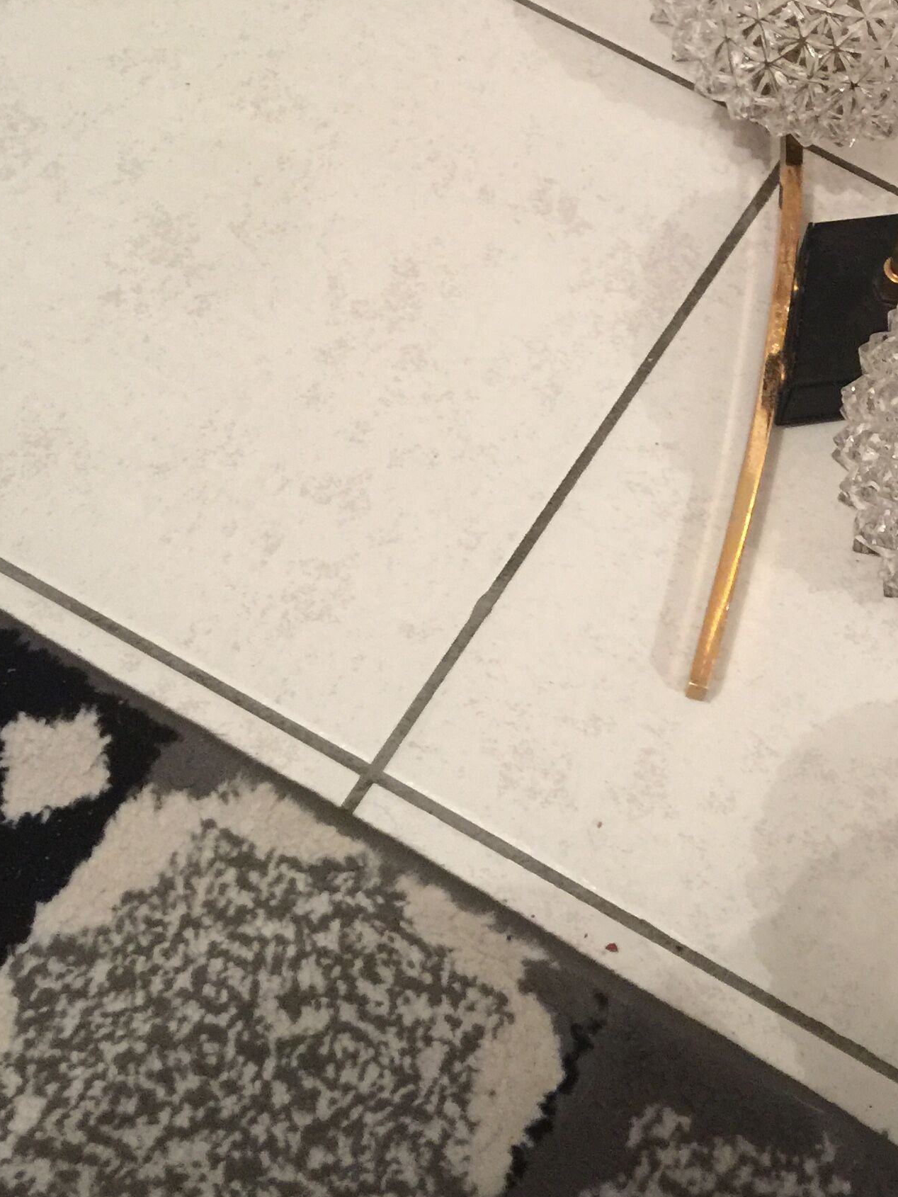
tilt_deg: -55.0
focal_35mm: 56
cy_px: 312
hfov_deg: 25.4
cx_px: 781
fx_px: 1936
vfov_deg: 33.7
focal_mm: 4.15
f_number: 2.2
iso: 125
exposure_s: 1/8
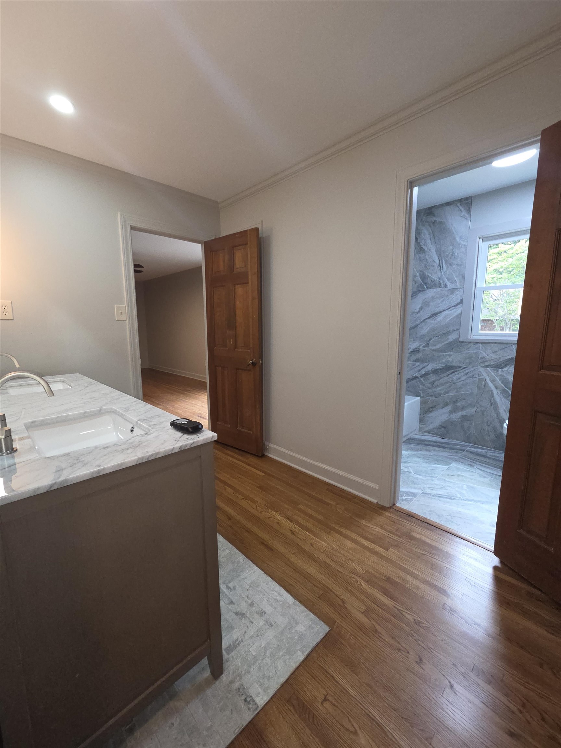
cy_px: 374
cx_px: 280
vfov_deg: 106.2
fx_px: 281
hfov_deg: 89.9
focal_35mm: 13
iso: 160
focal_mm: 2.2
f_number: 2.2
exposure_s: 1/60
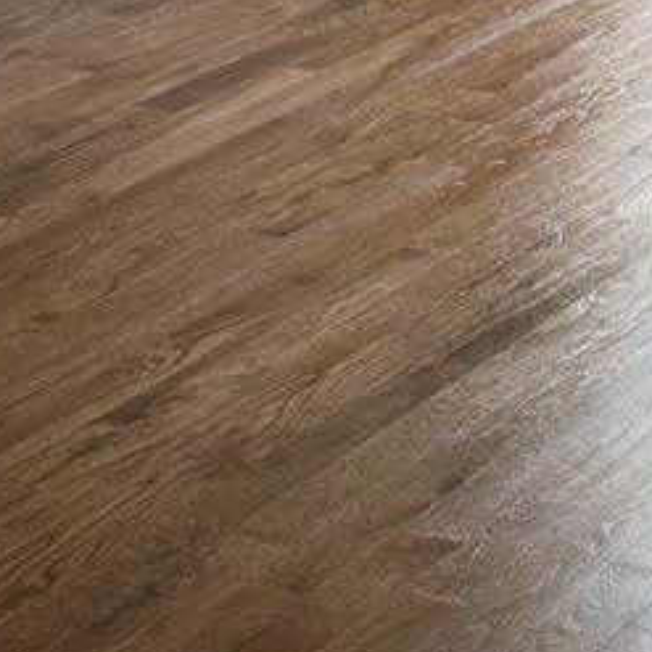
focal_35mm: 132
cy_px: -723
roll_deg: -0.4
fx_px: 2813
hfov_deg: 11.9
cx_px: 1275
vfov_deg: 11.6
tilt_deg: -2.3
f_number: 1.78
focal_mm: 6.76
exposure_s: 1/456
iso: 100
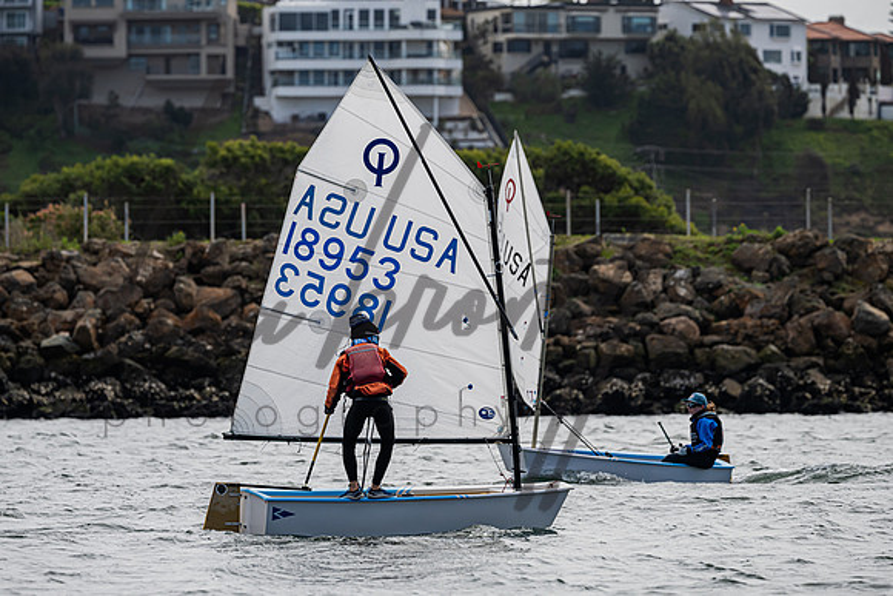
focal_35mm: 333
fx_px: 8251
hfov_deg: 6.2
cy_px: 309
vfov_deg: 4.1
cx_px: 413
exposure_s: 1/1000
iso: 320
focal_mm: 300
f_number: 8
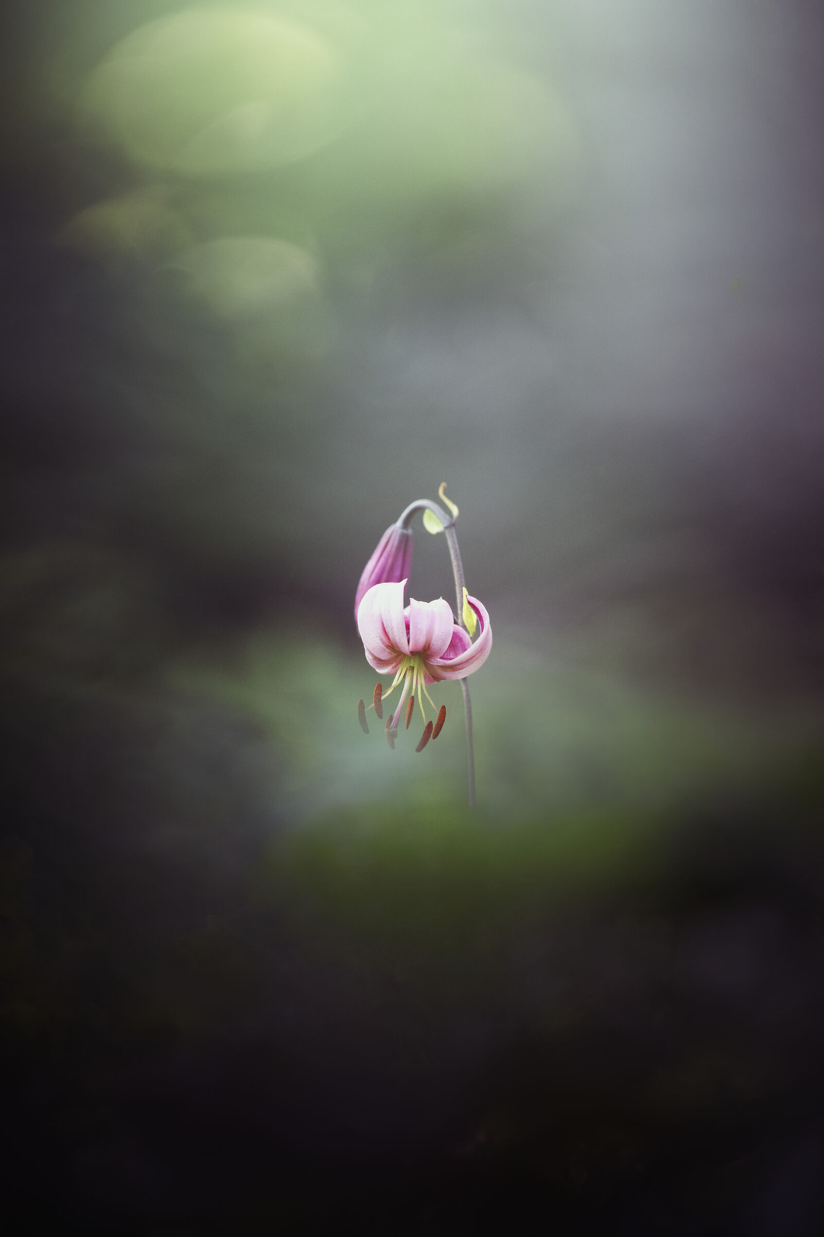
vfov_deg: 3.4
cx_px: 412
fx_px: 20598
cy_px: 618
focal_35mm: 600
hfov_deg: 2.3
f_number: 6.3
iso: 1250
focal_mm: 600
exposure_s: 1/250
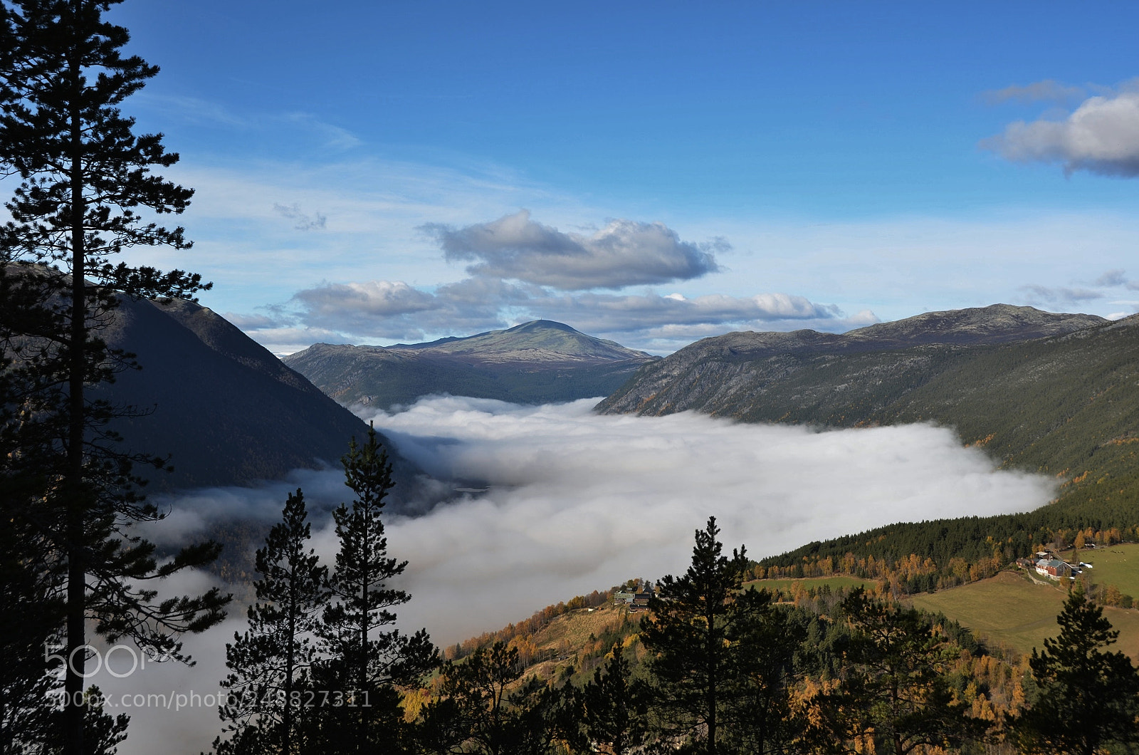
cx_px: 570
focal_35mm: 44
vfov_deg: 30.7
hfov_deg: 45.0
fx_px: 1374
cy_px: 378
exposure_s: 1/250
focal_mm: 29
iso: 100
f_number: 8
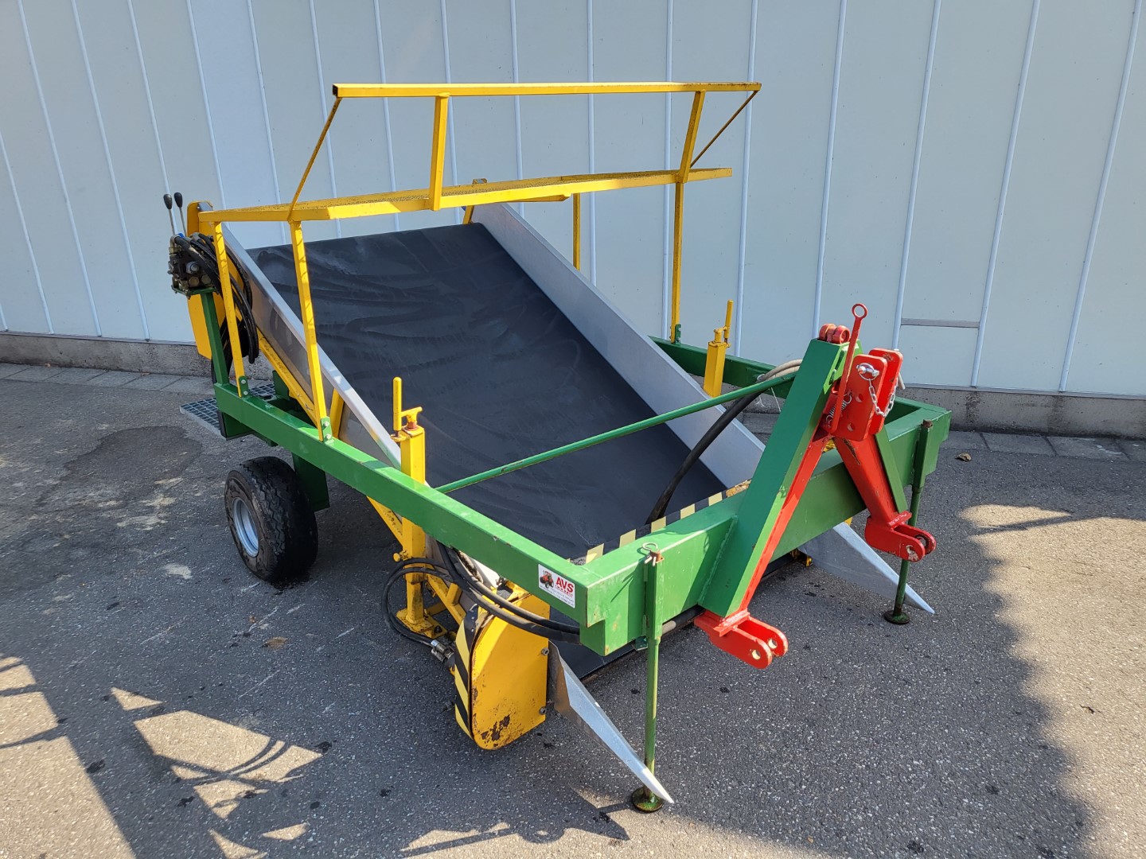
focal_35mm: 26
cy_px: 430
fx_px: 861
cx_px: 573
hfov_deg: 67.3
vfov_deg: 53.1
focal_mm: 4.25
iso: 50
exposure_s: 1/662
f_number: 1.8
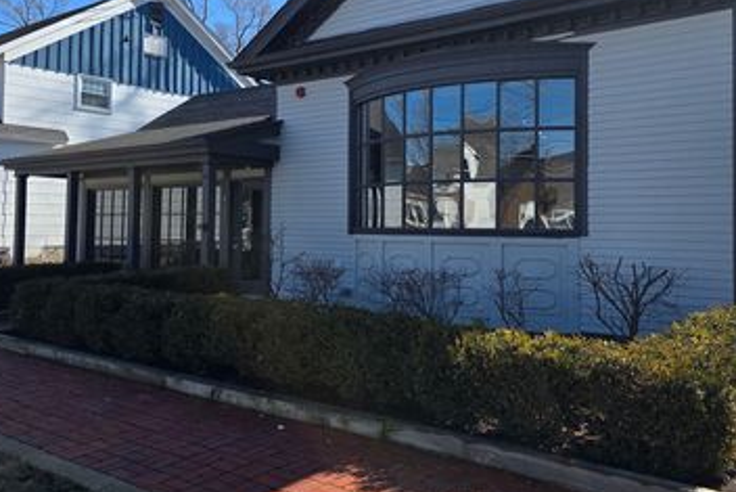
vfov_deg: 38.7
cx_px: 424
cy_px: 192
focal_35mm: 34
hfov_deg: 55.5
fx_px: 695
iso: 80
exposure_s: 1/3059
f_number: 1.7
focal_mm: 6.3
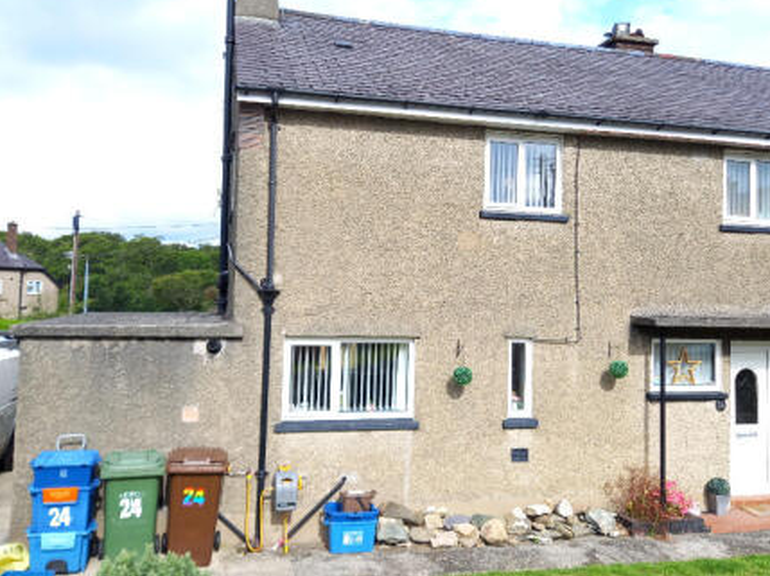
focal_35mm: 34
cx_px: 421
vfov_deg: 41.7
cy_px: 265
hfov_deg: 53.9
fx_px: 756
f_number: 2
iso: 25
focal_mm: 4.6
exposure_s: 1/279
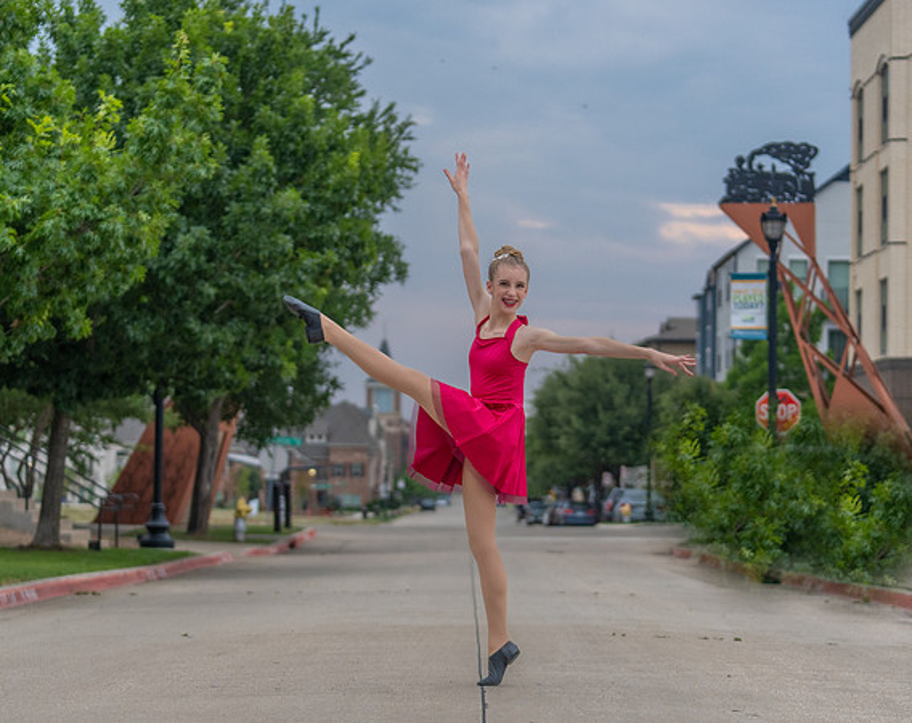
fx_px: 2667
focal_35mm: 99
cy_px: 434
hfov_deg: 19.4
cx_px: 458
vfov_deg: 15.4
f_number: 2.8
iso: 400
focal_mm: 70
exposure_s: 1/1000
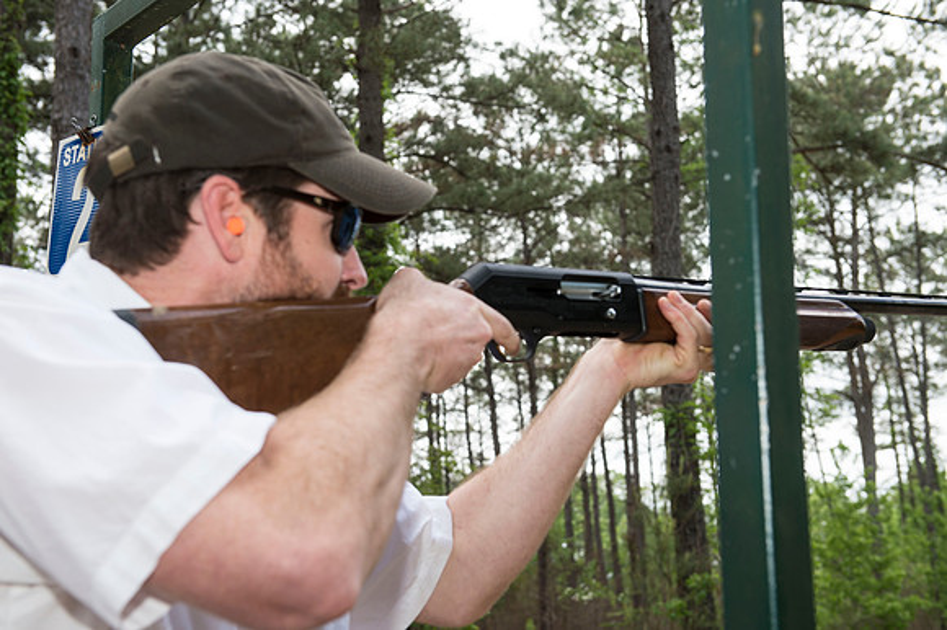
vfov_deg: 26.0
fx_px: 1367
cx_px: 474
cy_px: 315
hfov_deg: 38.2
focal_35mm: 52
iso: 160
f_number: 7.1
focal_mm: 52
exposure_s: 1/160
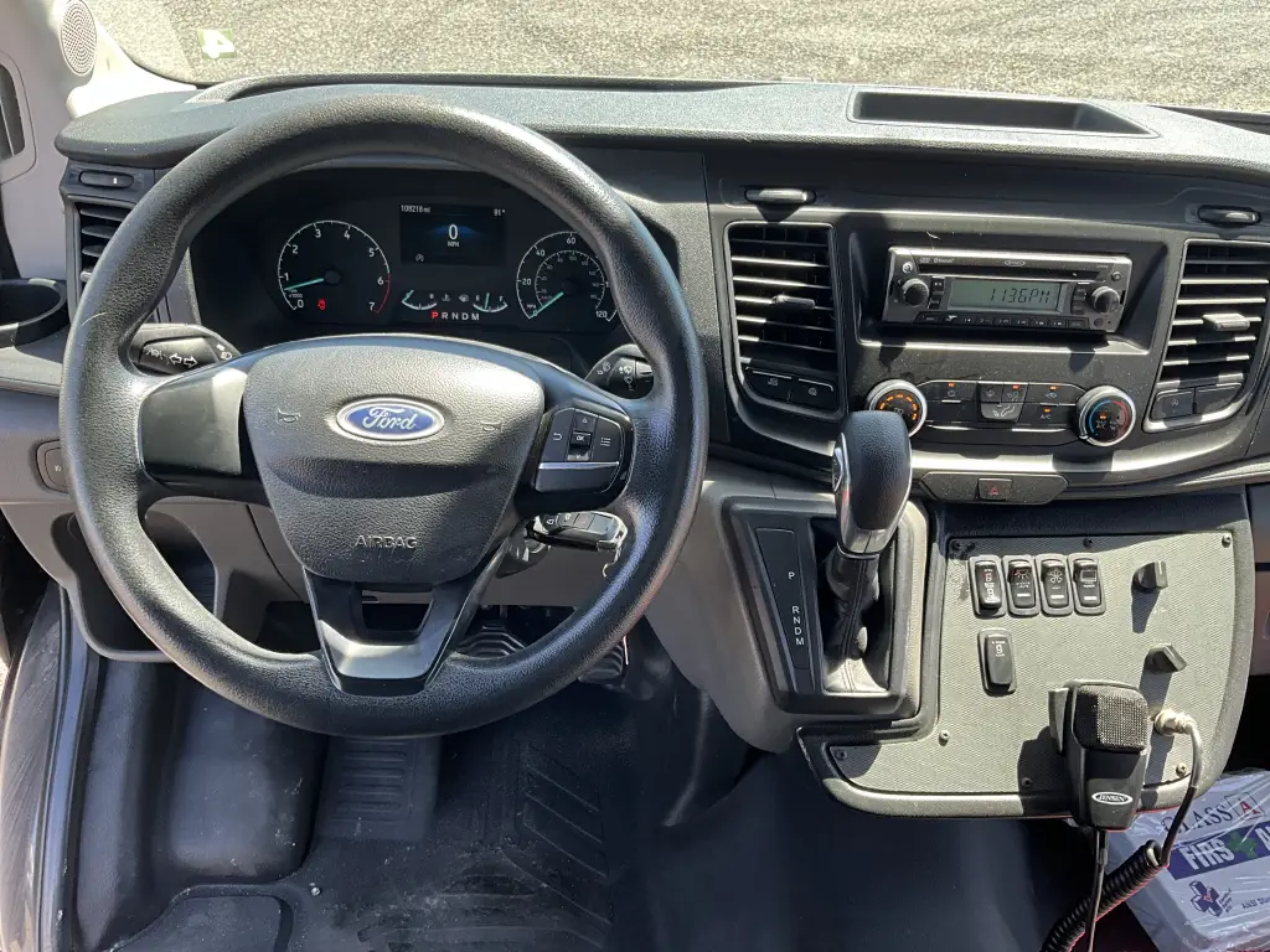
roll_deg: -4.1
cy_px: 476
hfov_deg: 61.7
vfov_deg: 48.2
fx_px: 1064
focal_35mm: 29
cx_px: 635
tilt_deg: -35.4
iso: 32
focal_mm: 3
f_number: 1.8
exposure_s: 1/122
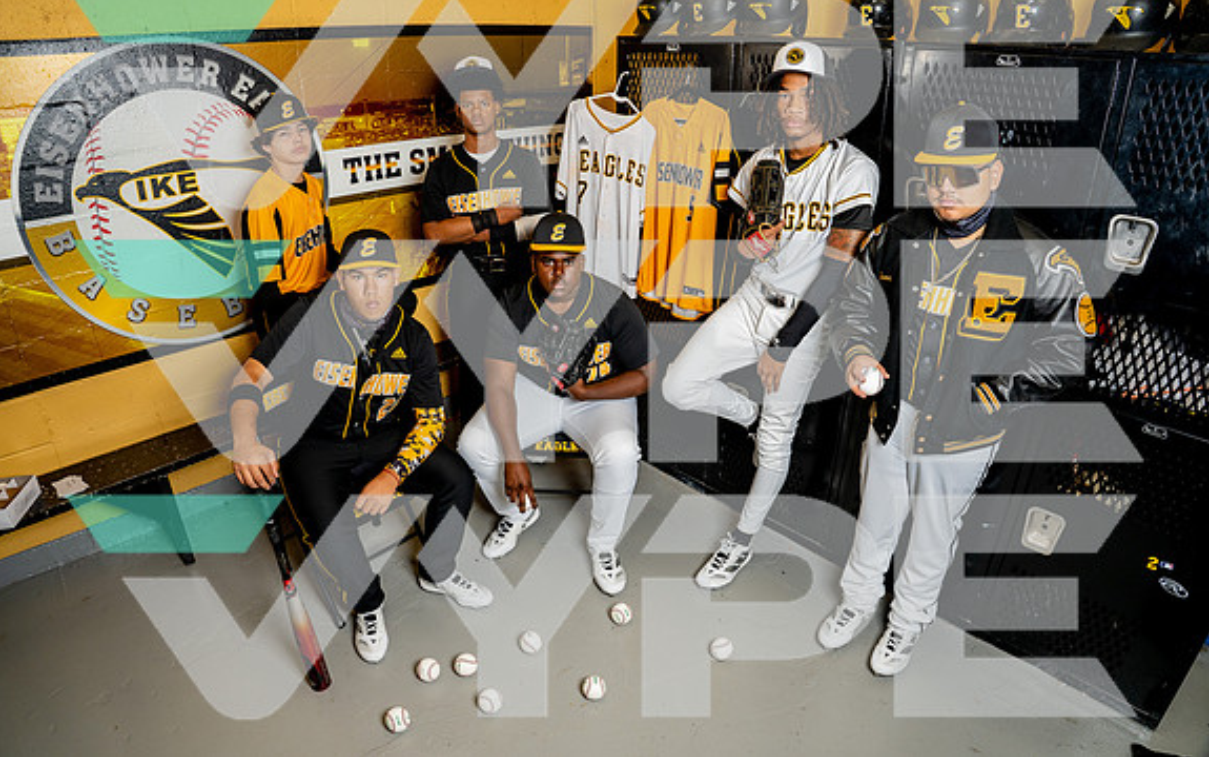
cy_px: 361
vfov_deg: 57.3
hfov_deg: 82.2
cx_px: 594
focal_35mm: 21
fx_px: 692
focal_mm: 20
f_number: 8
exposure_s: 1/200
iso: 400
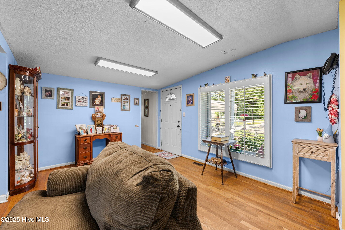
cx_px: 172
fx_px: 134
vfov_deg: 81.2
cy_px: 115
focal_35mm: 14
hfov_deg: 104.3
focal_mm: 14
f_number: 9
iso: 100
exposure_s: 1
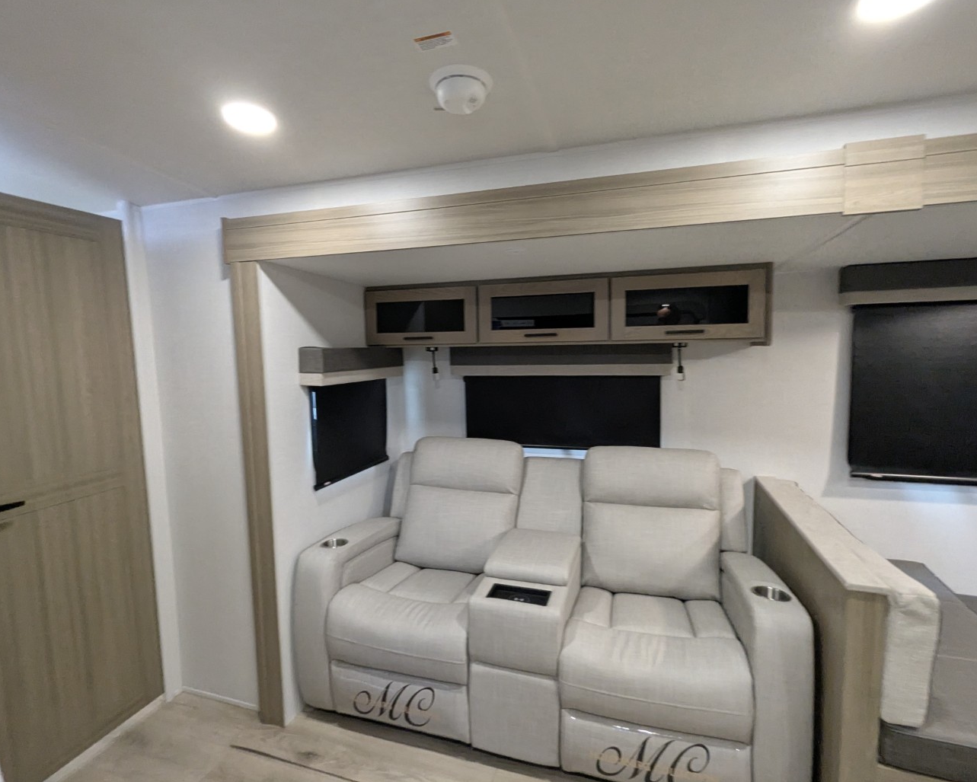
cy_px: 391
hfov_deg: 89.6
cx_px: 478
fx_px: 492
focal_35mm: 17
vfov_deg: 77.0
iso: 465
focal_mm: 2.35
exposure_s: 1/63.5
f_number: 2.2
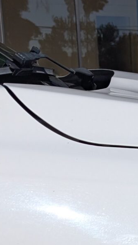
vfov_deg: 16.5
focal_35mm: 113
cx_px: 262
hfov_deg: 10.1
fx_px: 734
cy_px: 413
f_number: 1.68
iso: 21
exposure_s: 1/2994
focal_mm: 6.9
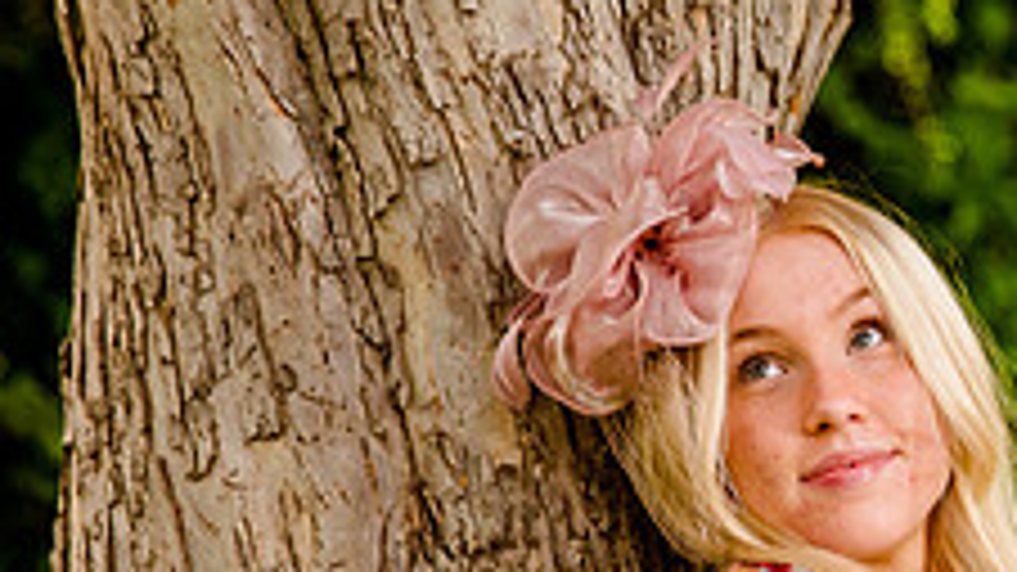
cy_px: 195
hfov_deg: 5.4
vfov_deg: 3.1
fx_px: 10676
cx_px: 1035
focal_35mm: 396
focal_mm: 98
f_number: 4
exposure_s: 1/100
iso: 800
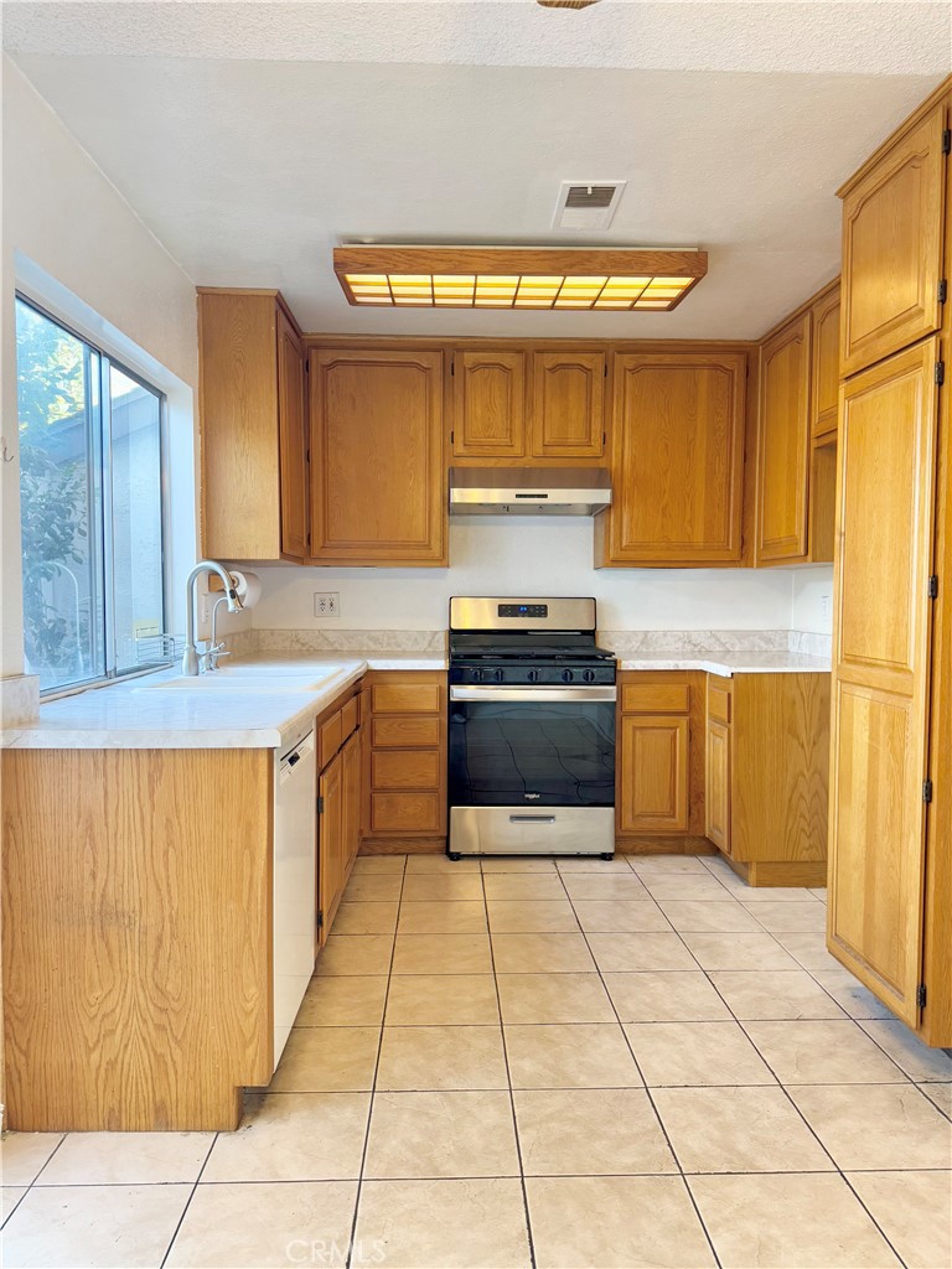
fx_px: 880
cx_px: 476
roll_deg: +0.5
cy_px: 634
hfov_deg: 56.8
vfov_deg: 71.6
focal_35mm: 24
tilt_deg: -2.6
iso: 160
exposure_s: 1/120
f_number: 1.78
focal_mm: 6.76
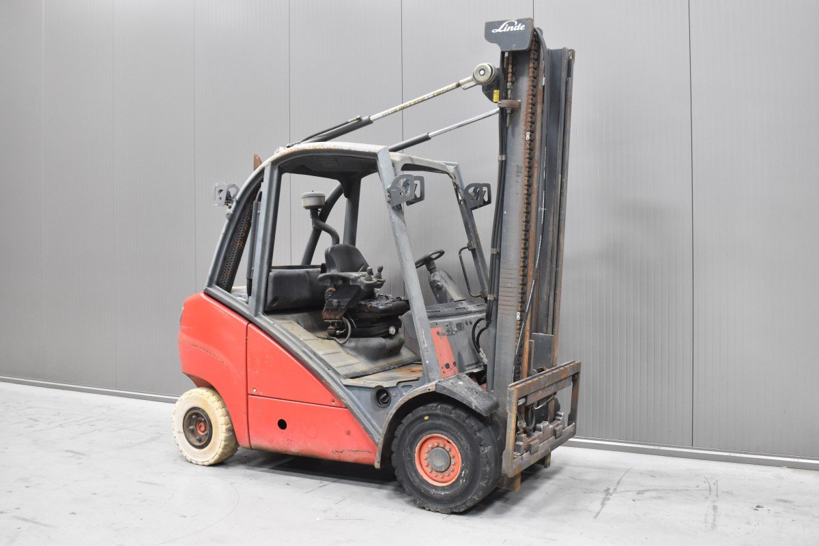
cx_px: 410
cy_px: 273
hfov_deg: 57.2
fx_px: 751
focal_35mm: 33
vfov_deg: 40.0
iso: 1600
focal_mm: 22
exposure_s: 1/25
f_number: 5
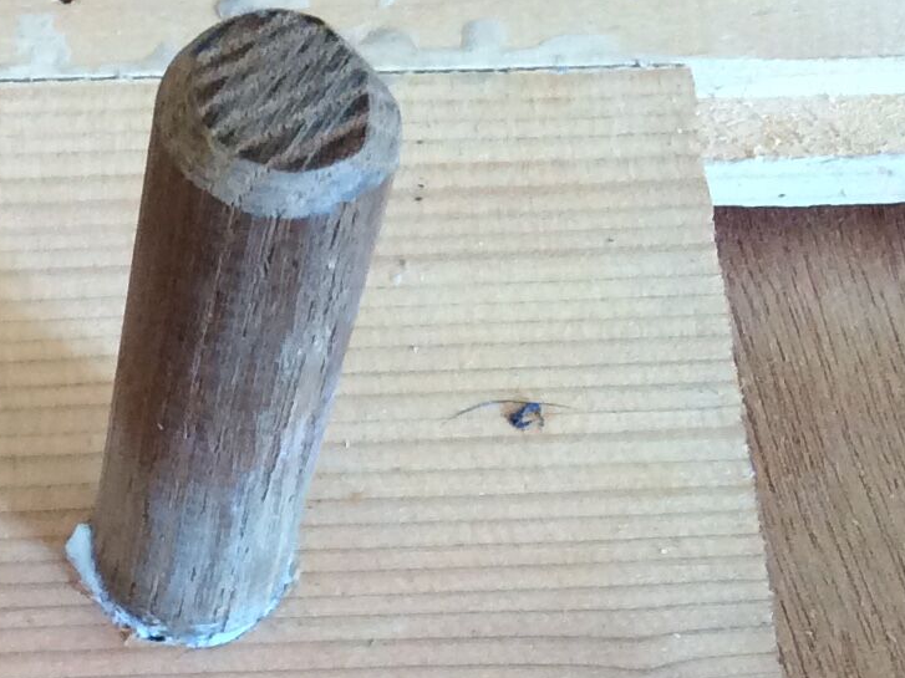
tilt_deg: -68.6
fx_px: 2980
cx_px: -78
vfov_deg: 12.5
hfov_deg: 16.8
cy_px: 960
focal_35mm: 114
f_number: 2.4
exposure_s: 1/25
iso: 64
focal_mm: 3.3
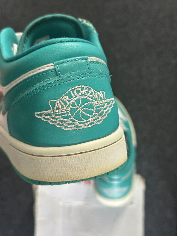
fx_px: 327
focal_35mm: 48
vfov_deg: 39.7
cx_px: 88
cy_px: 118
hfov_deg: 30.3
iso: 160
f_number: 1.78
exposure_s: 1/50
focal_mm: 6.86
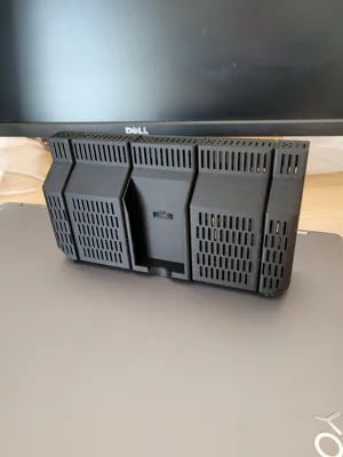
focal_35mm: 26
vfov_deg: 67.3
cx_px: 172
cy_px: 228
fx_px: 344
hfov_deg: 53.1
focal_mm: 5.4
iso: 250
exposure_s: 1/100
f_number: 1.8
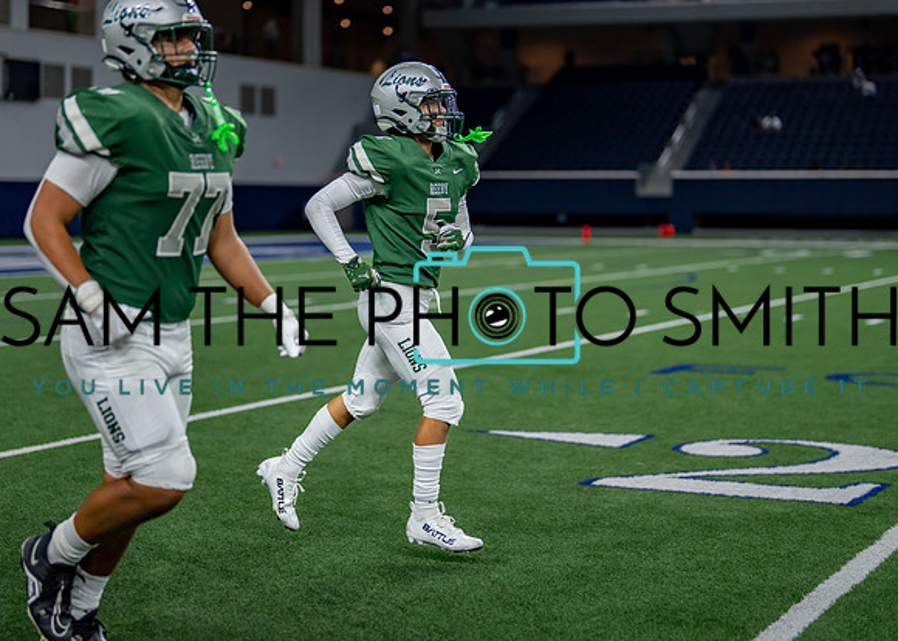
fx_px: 1789
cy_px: 271
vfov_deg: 20.3
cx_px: 462
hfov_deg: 28.2
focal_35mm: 70
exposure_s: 1/2000
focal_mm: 50
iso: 640
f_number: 1.2
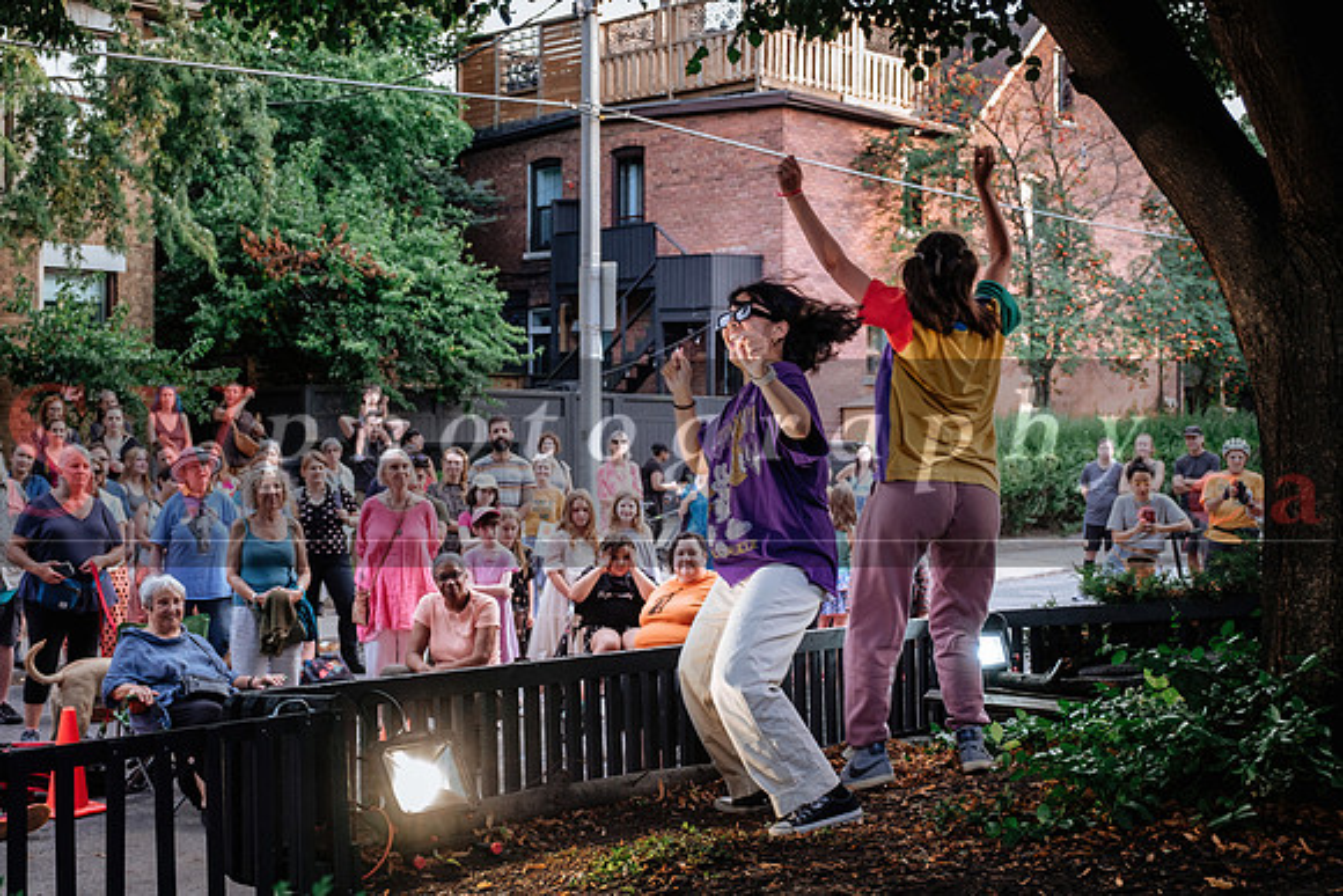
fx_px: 1803
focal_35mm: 48
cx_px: 699
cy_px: 447
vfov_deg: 27.9
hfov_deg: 40.8
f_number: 2.8
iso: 400
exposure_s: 1/125
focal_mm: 30.2
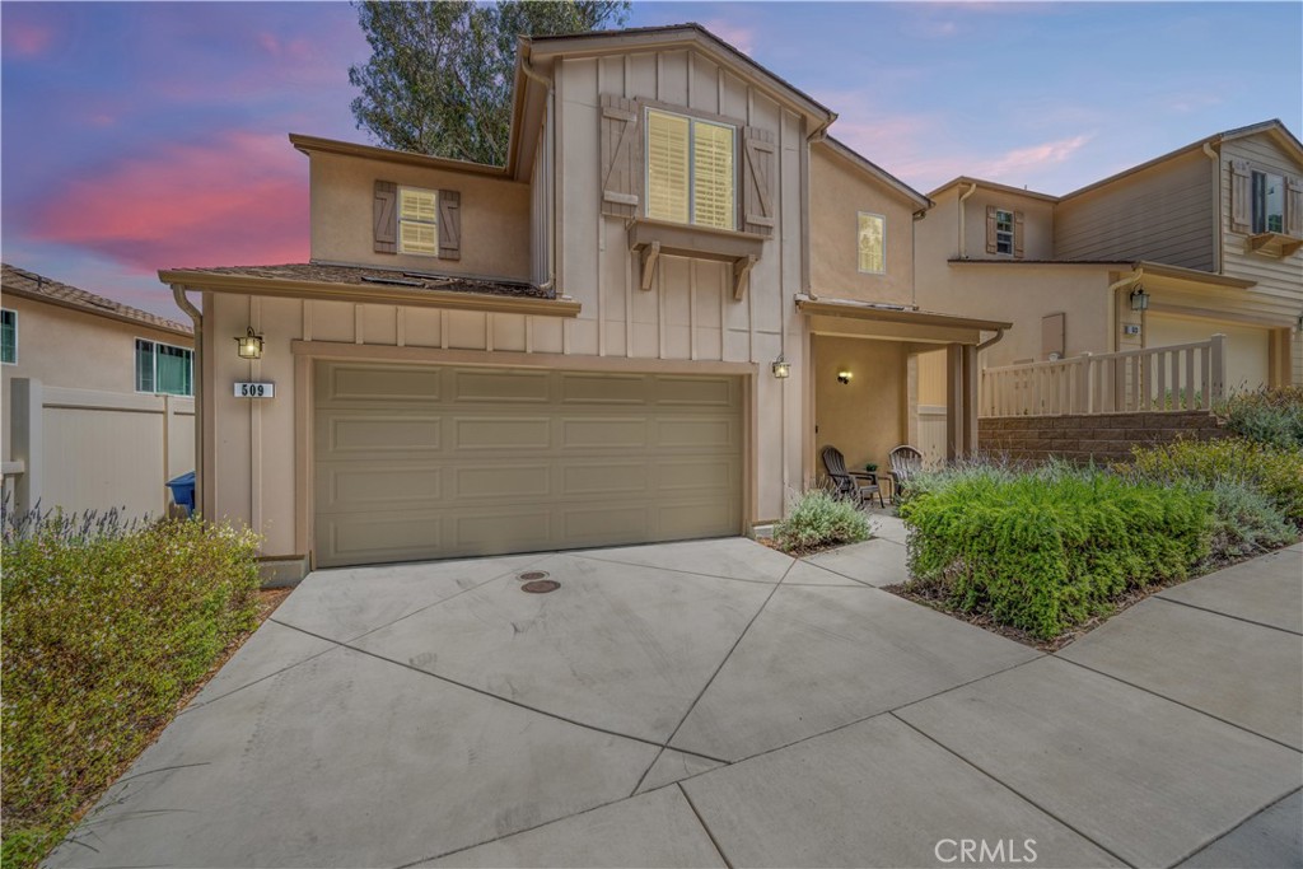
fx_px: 507
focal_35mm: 14
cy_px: 434
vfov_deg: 81.2
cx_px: 652
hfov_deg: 104.2
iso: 100
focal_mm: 14
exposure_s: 1/320
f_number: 8
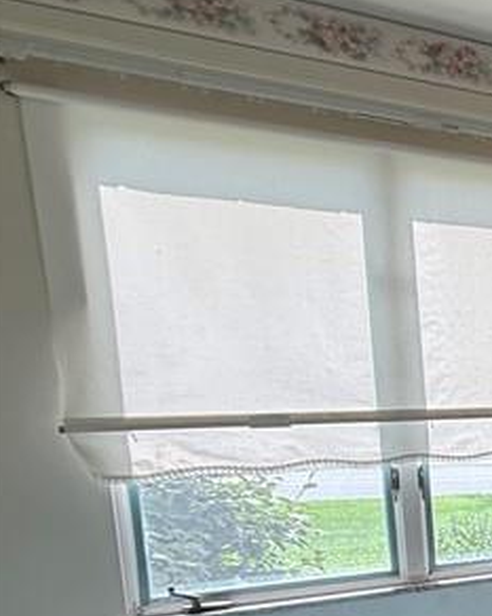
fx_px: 875
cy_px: 479
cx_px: 1066
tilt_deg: -6.5
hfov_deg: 17.3
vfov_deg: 37.6
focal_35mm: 48
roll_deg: -1.5
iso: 125
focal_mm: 2.22
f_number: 2.2
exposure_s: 1/120
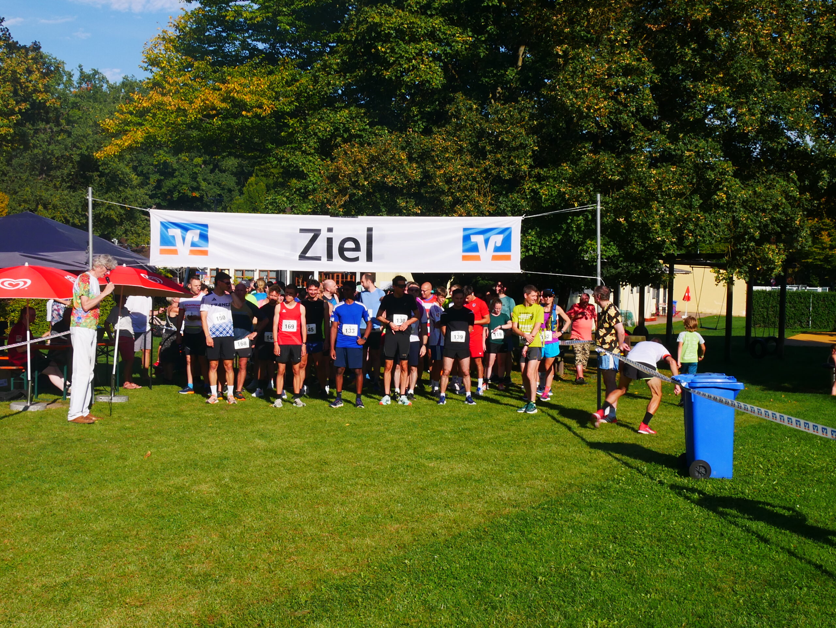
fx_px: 1015
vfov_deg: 34.4
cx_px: 418
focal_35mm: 42
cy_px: 314
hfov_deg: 44.8
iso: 320
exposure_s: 1/60
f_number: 18
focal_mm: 21
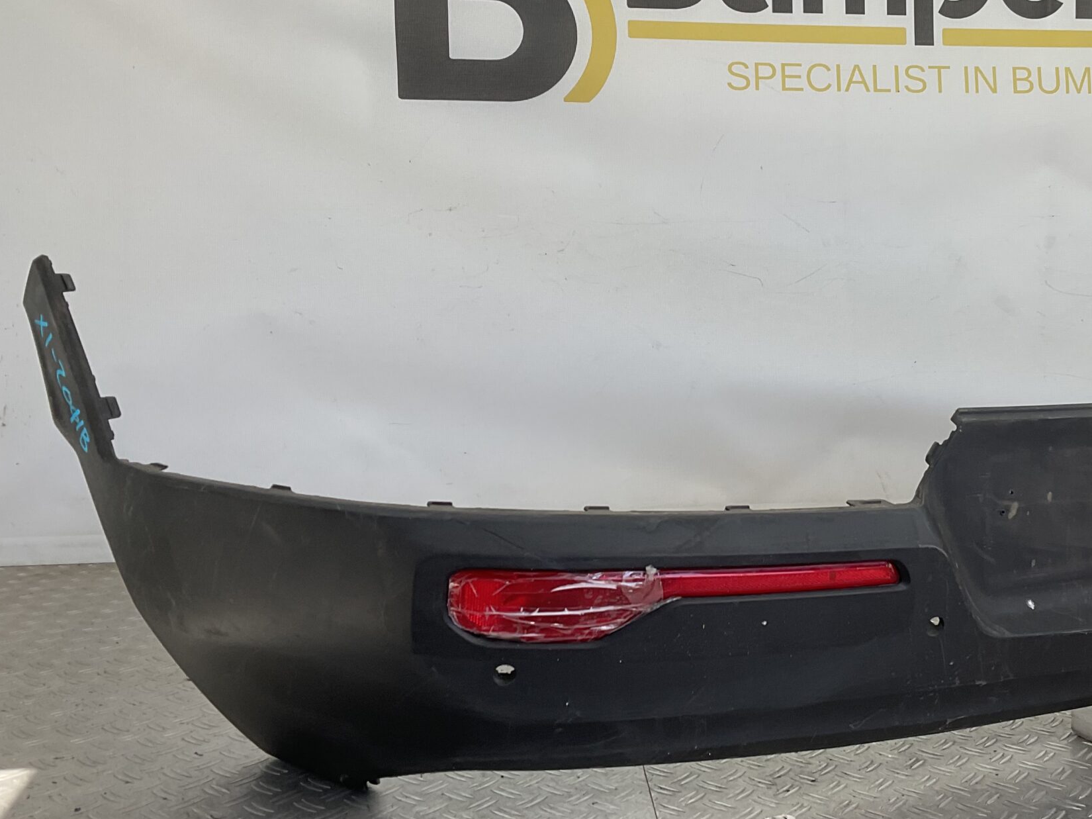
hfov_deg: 41.3
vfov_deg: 32.2
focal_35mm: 45
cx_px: 769
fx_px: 1419
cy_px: 377
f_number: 1.8
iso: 16
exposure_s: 1/202
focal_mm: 3
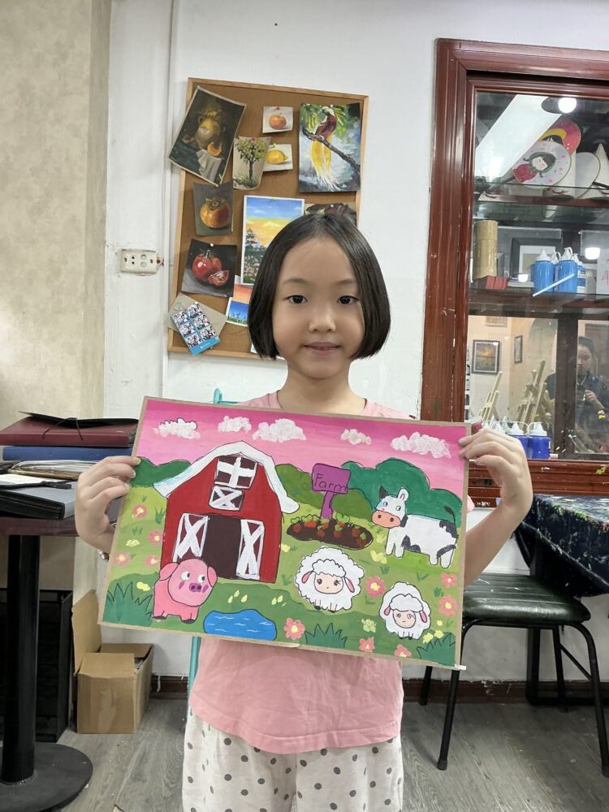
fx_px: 657
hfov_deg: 49.7
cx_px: 304
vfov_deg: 63.4
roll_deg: -2.2
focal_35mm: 28
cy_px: 406
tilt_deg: +0.3
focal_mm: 3
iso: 50
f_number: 1.8
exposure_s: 1/50
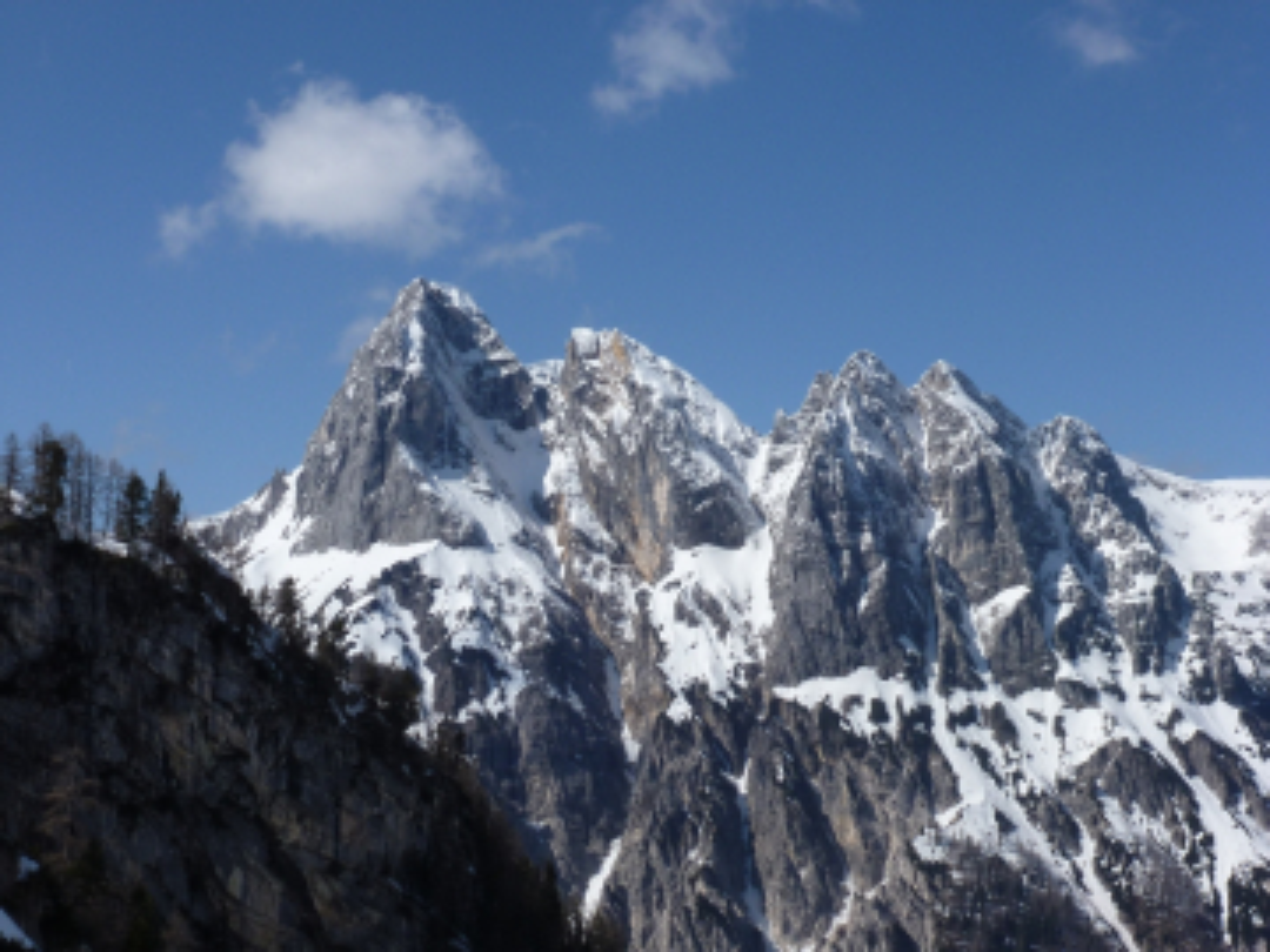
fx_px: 2238
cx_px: 635
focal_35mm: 61
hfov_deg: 31.7
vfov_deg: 24.0
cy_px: 476
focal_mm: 10.9
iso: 100
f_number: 5.6
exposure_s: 1/800
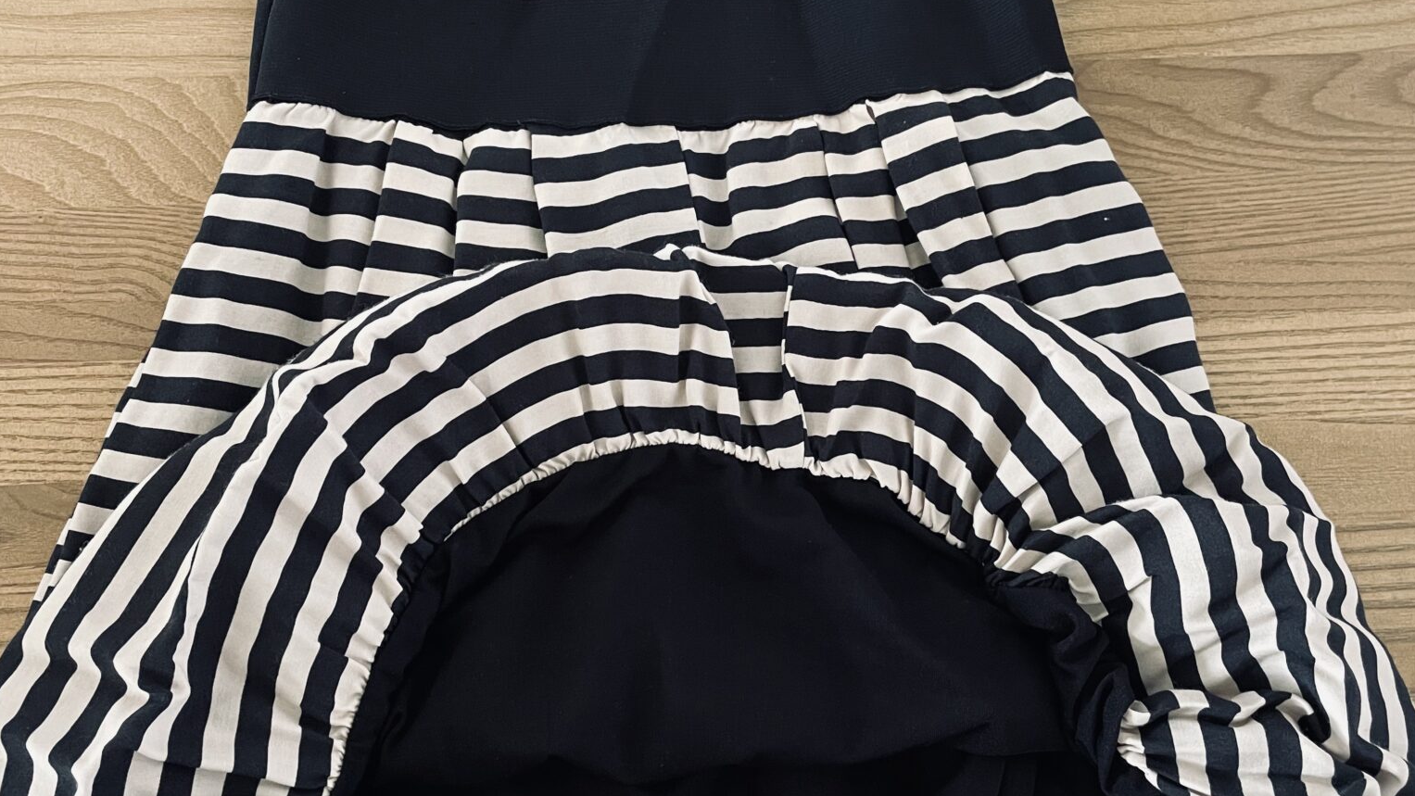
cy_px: 434
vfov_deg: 31.2
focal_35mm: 38
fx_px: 1426
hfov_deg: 52.8
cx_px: 709
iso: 640
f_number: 1.6
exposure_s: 1/34
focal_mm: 4.2
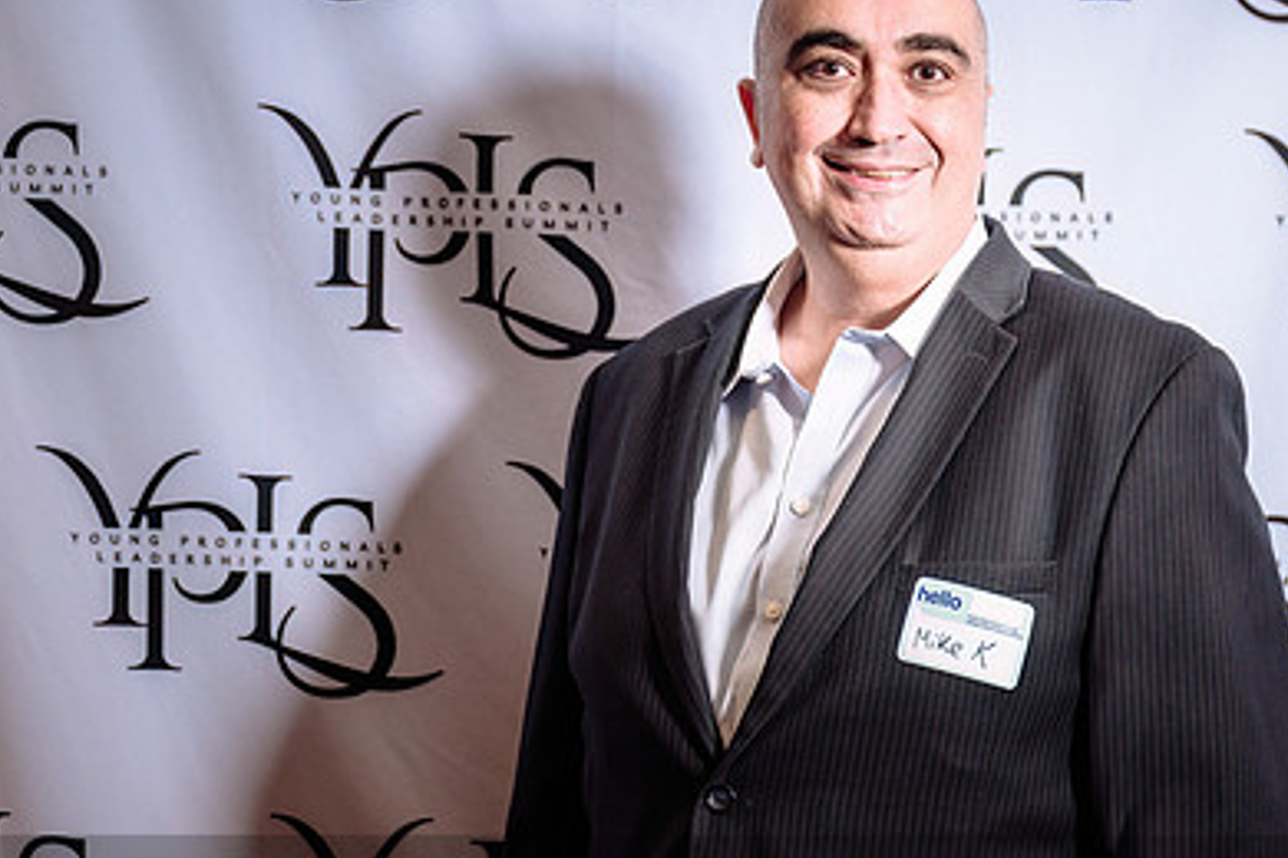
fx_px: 2826
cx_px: 1046
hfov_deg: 25.2
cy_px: 650
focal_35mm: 79
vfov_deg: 17.2
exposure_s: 1/100
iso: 500
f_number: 2.8
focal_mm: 42
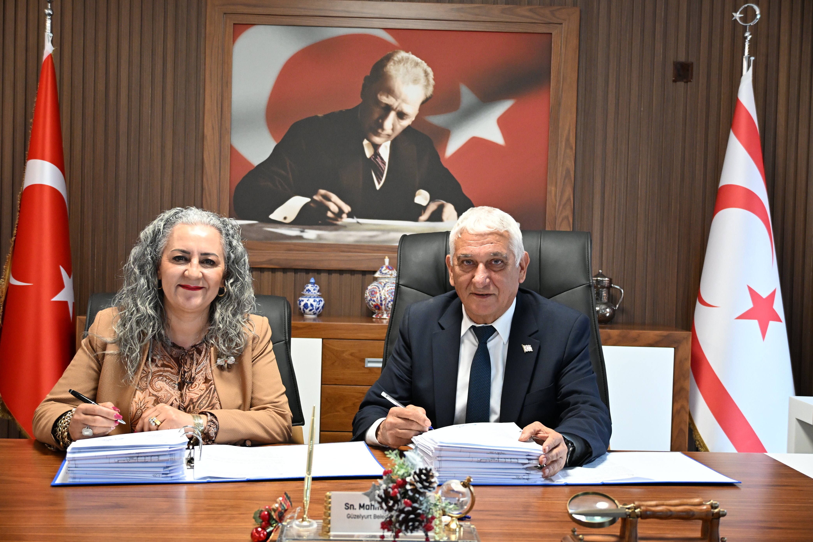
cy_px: 271
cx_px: 406
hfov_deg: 44.3
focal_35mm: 44
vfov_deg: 30.3
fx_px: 999
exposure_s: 1/125
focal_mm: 29.5
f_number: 4
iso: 1800
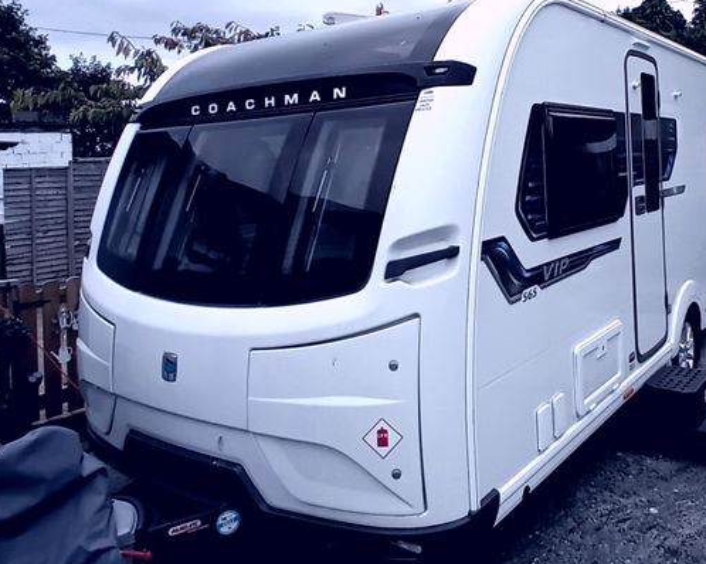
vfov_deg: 68.0
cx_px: 418
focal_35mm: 20
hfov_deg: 79.6
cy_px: 259
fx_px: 418
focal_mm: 1.43
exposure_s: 1/303
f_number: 2.2
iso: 125
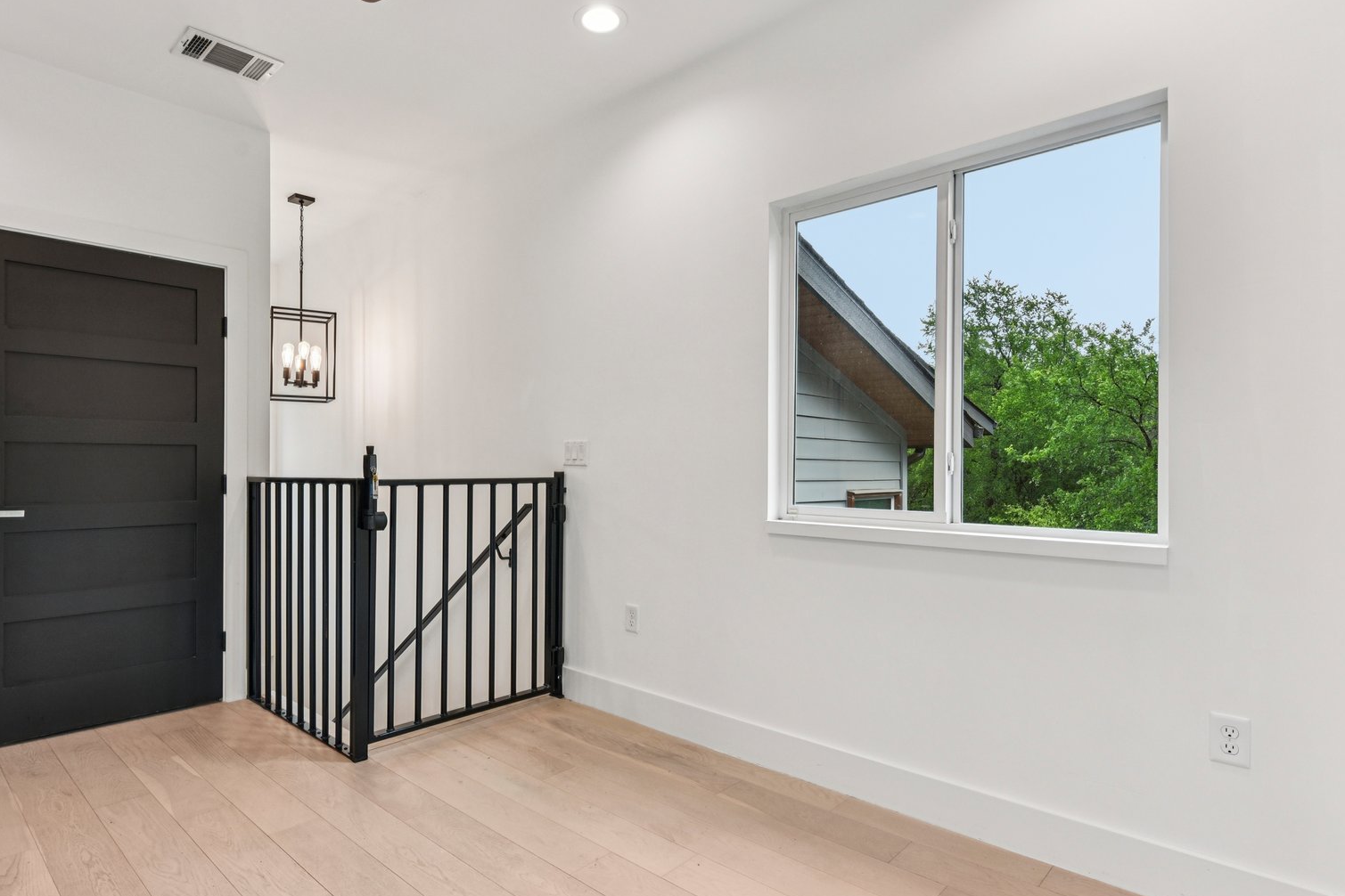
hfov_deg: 86.6
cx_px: 598
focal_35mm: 19
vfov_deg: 64.5
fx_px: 710
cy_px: 477
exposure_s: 1/15
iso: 100
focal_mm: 14
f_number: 8
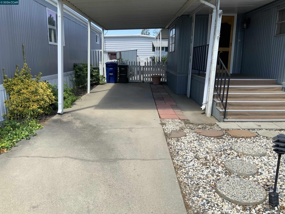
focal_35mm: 29
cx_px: 142
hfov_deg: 61.7
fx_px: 239
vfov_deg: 48.2
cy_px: 107
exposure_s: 1/883
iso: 16
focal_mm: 3
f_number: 1.8
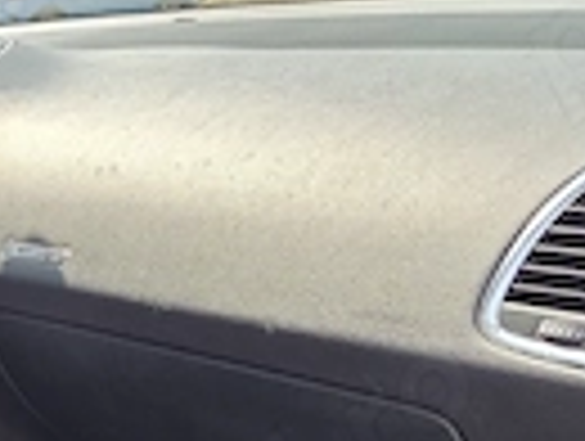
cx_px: -135
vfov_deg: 21.5
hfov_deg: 27.8
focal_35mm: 60
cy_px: 612
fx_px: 1016
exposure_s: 1/271
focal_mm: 2.2
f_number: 1.9
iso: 40
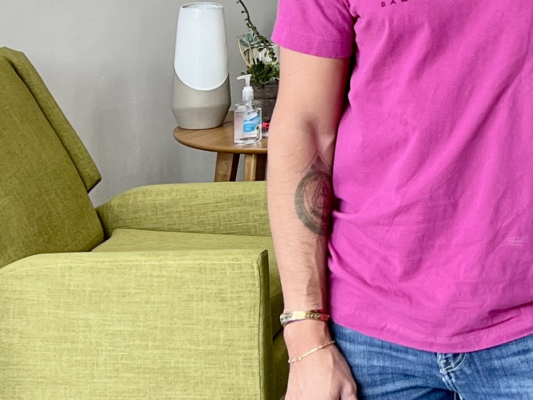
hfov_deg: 16.4
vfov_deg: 12.6
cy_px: -202
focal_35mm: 112
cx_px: 737
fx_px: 1725
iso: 64
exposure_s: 1/170
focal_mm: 5.7
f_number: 1.5
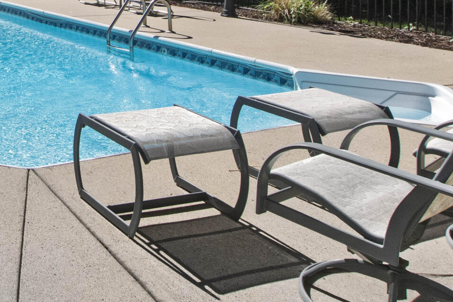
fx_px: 591
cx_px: -25
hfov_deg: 36.5
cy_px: -38
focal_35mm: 47
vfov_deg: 26.2
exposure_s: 1/1600
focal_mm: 10
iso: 800
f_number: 9
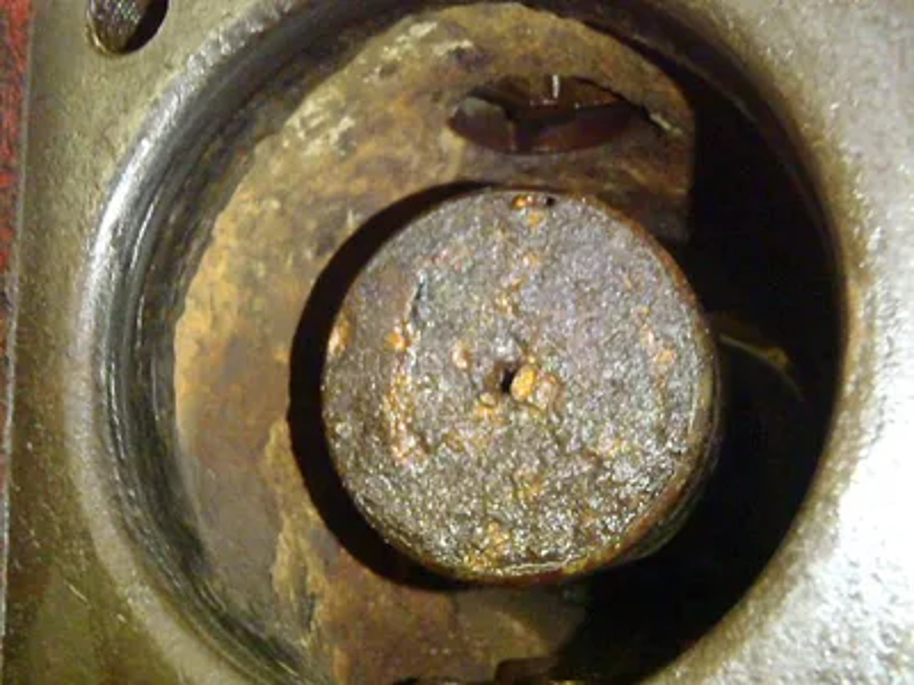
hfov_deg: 50.1
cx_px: 457
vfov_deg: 38.7
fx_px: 977
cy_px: 342
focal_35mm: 37
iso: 2500
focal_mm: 6.64
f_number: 4.7
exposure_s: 1/20
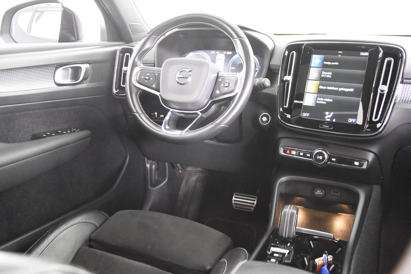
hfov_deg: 53.1
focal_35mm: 36
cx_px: 206
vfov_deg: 36.9
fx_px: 411
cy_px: 137
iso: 12800
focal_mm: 24
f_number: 3
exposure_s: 1/30
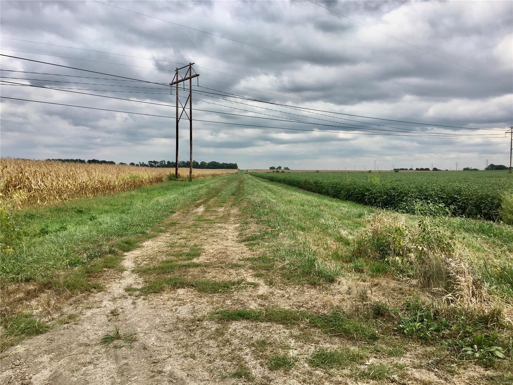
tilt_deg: -2.8
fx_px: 430
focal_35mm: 29
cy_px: 192
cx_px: 256
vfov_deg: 48.2
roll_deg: -0.1
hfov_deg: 61.7
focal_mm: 4.15
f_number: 2.2
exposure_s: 1/1425
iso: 25
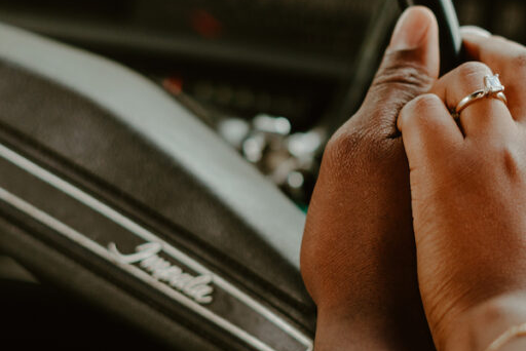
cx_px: 337
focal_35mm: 100
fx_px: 1462
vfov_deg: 13.7
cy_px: 106
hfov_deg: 20.3
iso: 200
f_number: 2.2
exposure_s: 1/100
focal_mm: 50
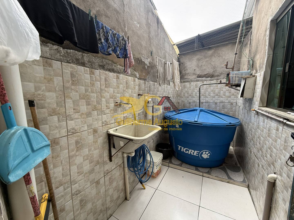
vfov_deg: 85.7
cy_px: 110
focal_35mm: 14
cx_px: 147
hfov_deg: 102.1
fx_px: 119
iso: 64
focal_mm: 2.22
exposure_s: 1/99
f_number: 2.2
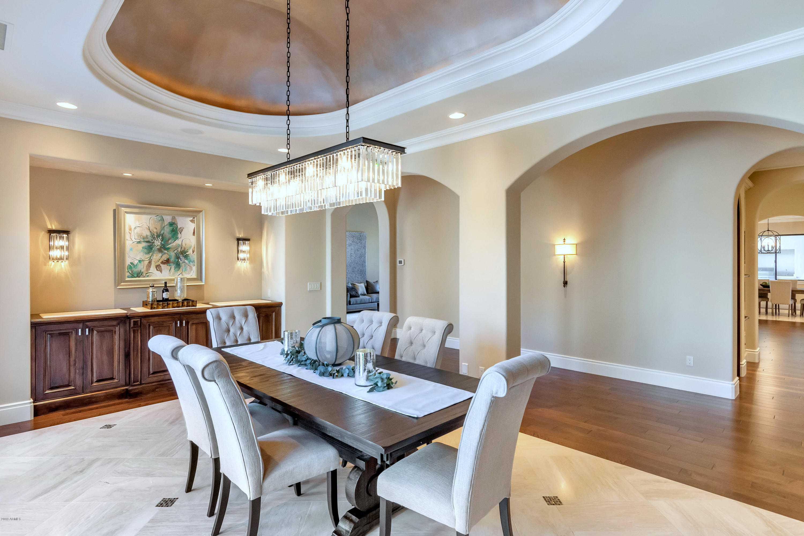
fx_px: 402
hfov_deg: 90.0
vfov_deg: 67.4
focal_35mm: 18
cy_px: 268
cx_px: 402
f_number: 6.3
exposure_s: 1/80
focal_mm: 12
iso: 640
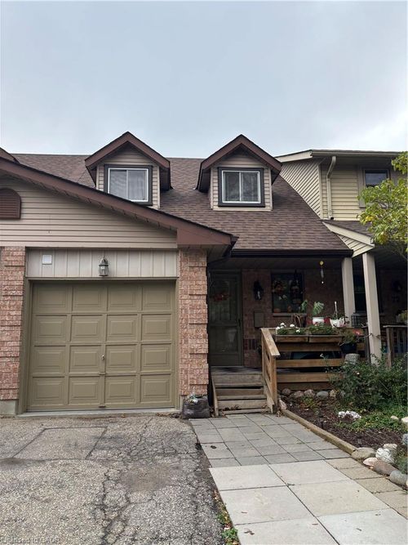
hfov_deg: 53.0
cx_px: 204
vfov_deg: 67.3
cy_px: 272
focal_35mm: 26
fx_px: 409
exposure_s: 1/763
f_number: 1.6
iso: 50
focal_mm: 5.96
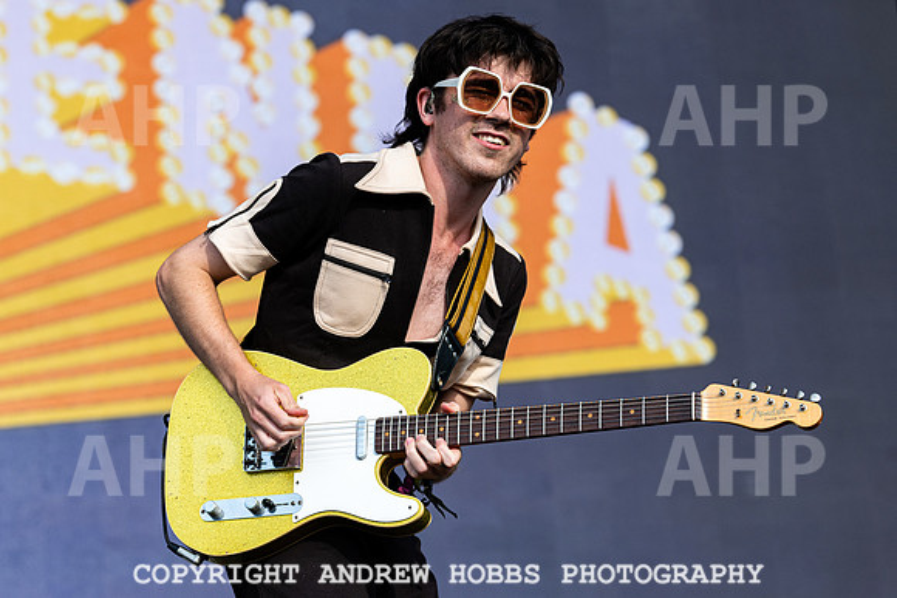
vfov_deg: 10.5
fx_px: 3243
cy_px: 371
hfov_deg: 15.7
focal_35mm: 130
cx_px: 438
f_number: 5
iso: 200
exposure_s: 1/1250
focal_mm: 105
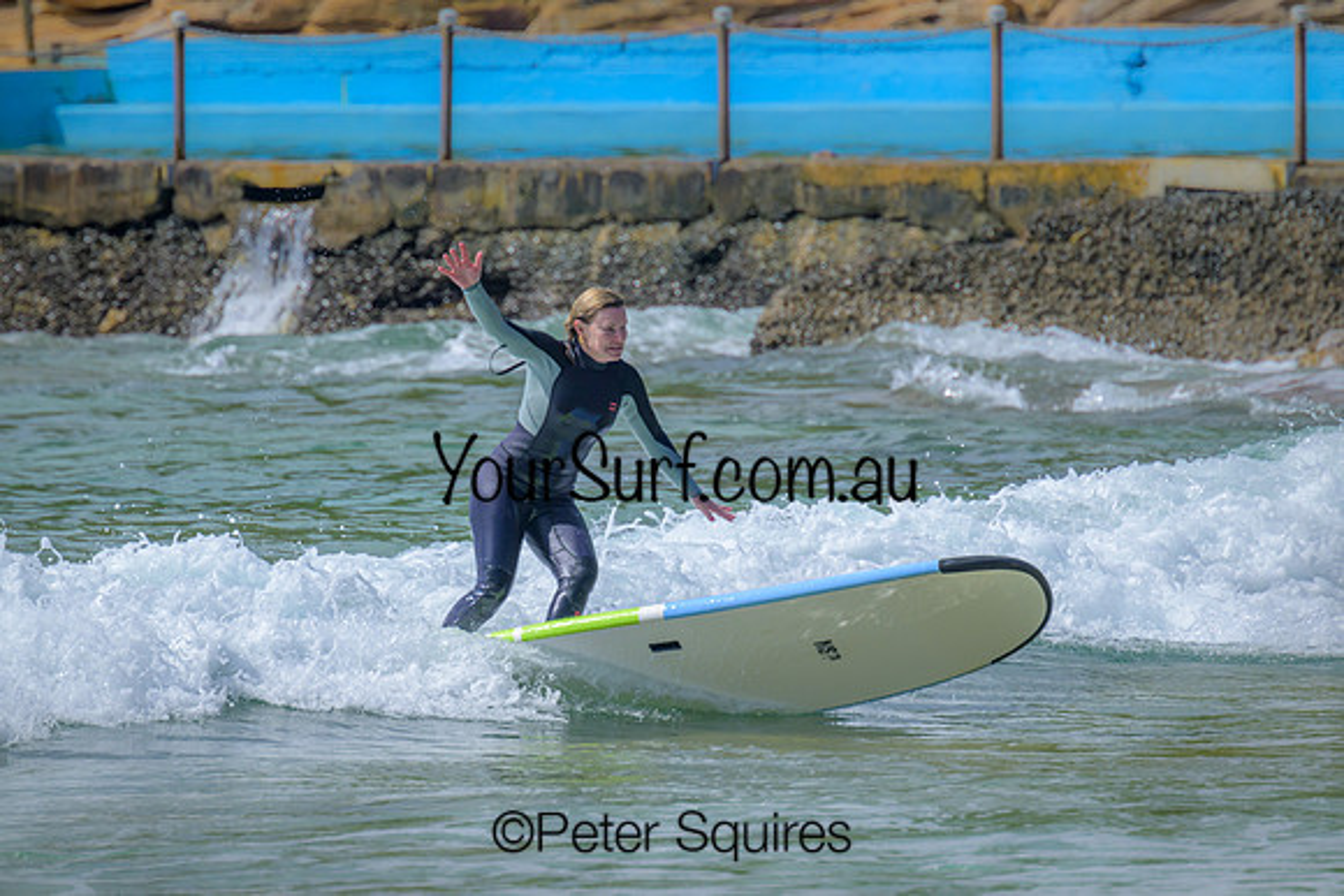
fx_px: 29872
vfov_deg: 1.7
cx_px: 672
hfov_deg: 2.6
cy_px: 448
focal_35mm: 800
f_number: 11
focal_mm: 800
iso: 640
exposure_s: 1/2000
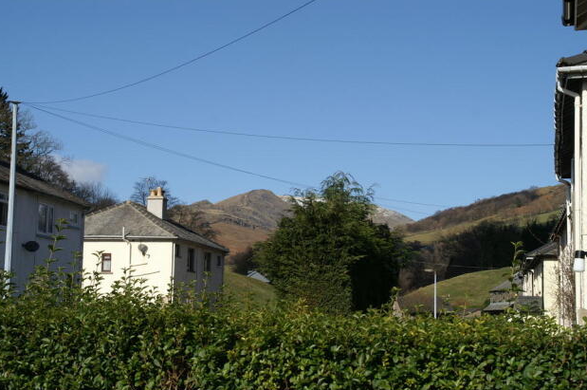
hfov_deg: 28.3
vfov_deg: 19.0
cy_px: 205
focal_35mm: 72
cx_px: 290
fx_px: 1165
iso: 100
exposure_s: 1/250
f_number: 11
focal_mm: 45
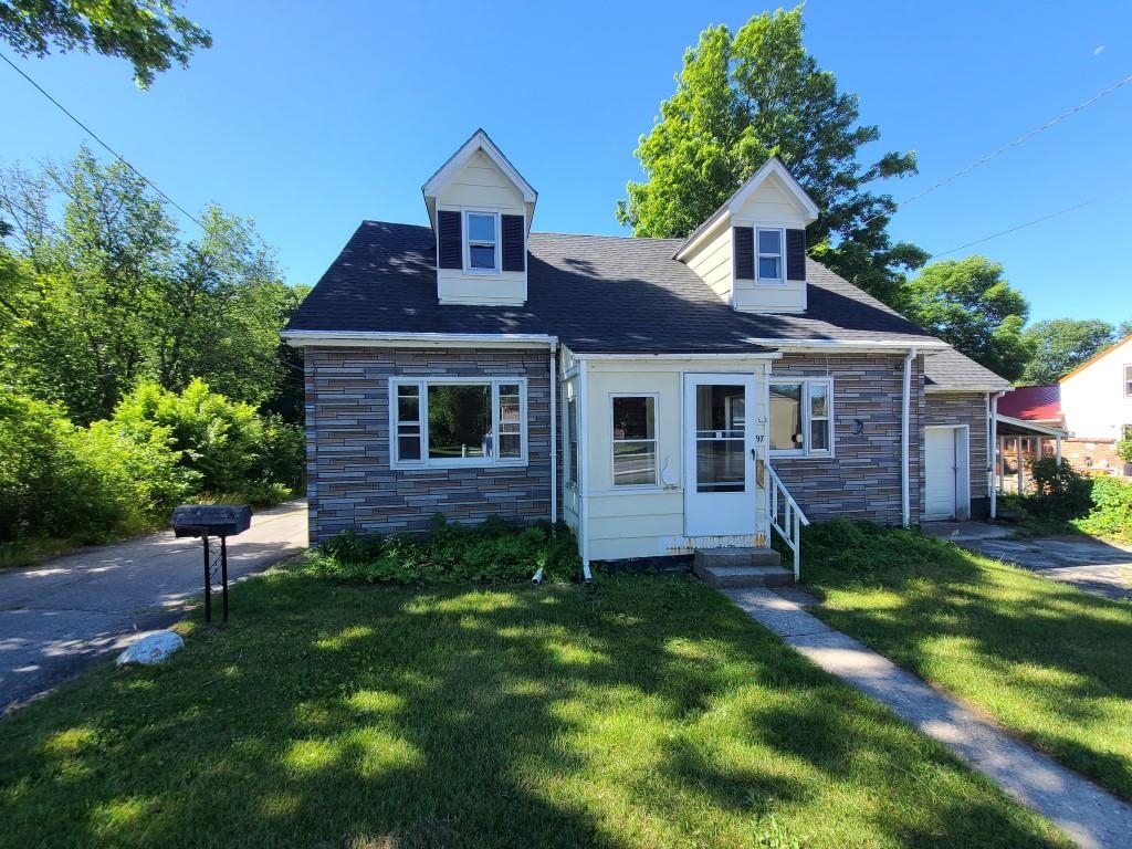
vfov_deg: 89.9
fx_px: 425
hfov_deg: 106.2
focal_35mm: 13
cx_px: 566
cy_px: 424
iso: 64
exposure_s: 1/523
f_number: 2.2
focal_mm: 2.2
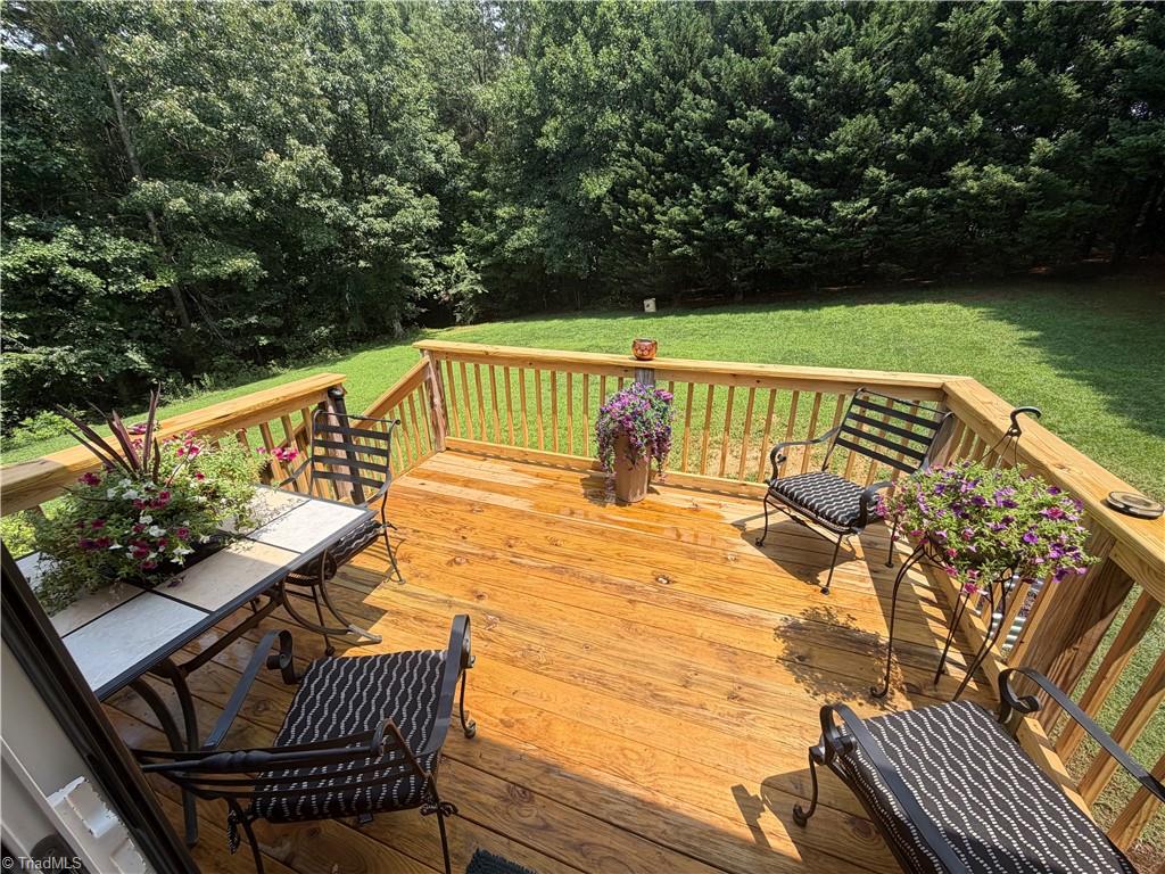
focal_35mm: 14
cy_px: 437
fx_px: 471
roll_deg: +1.2
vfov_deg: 85.7
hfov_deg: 102.1
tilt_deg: -22.8
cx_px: 582
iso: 40
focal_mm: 2.22
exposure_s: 1/770
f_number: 2.2
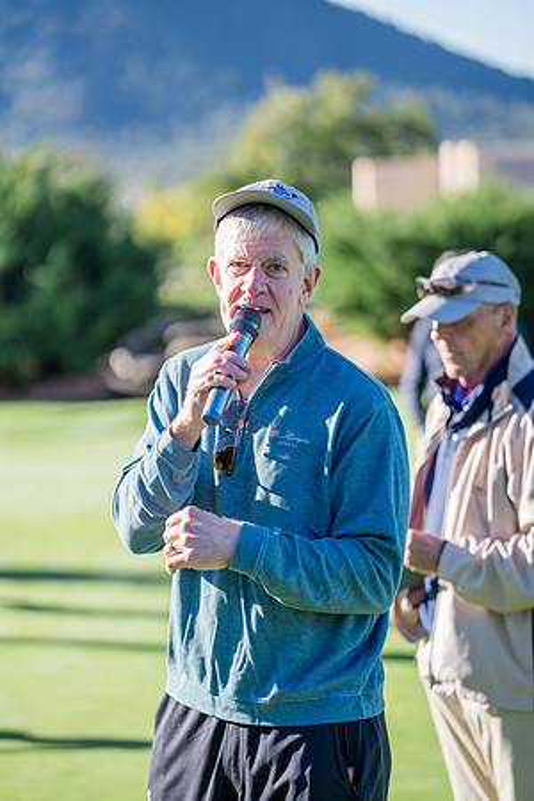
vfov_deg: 16.1
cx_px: 267
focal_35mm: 127
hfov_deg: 10.8
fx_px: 2834
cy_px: 400
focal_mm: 127.4
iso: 400
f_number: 2.8
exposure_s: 1/2500
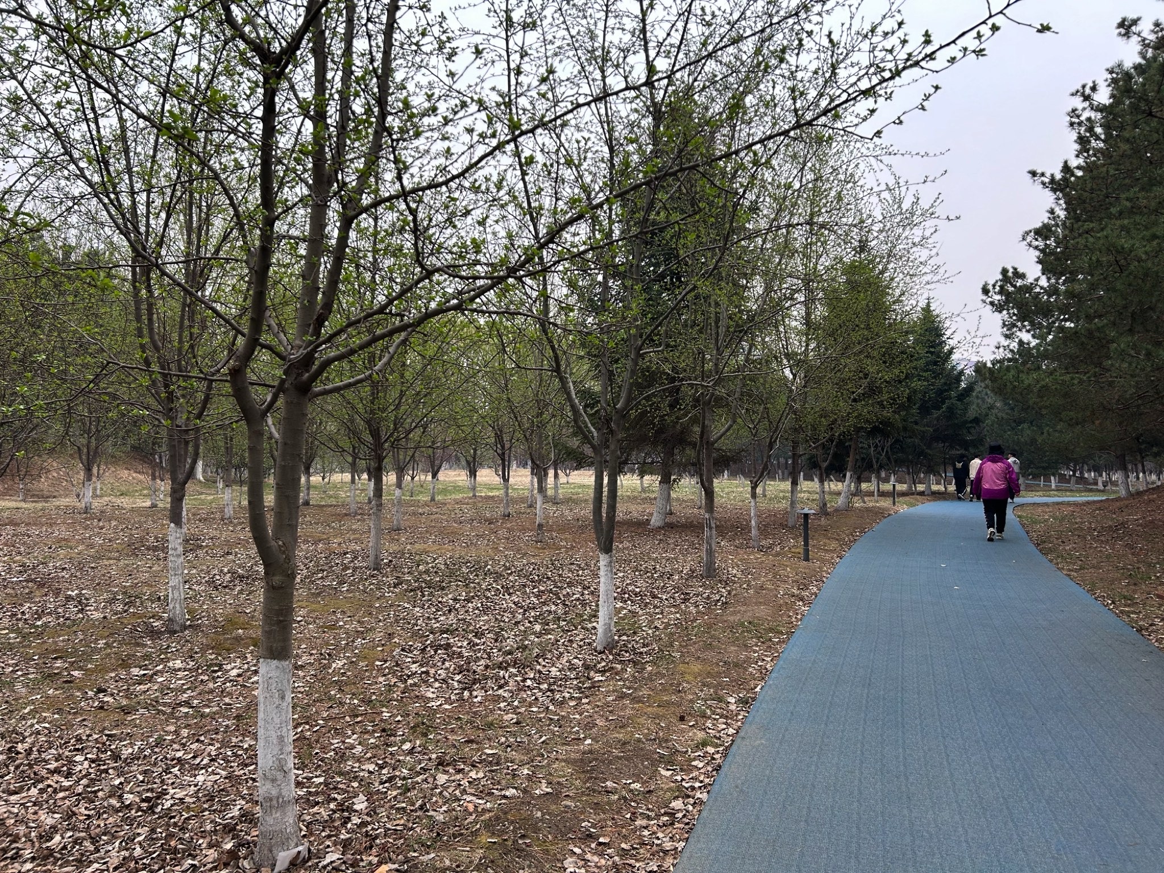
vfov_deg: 53.1
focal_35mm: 26
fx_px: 874
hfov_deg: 67.3
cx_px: 582
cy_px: 436
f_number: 1.5
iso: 50
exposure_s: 1/775
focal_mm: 5.7
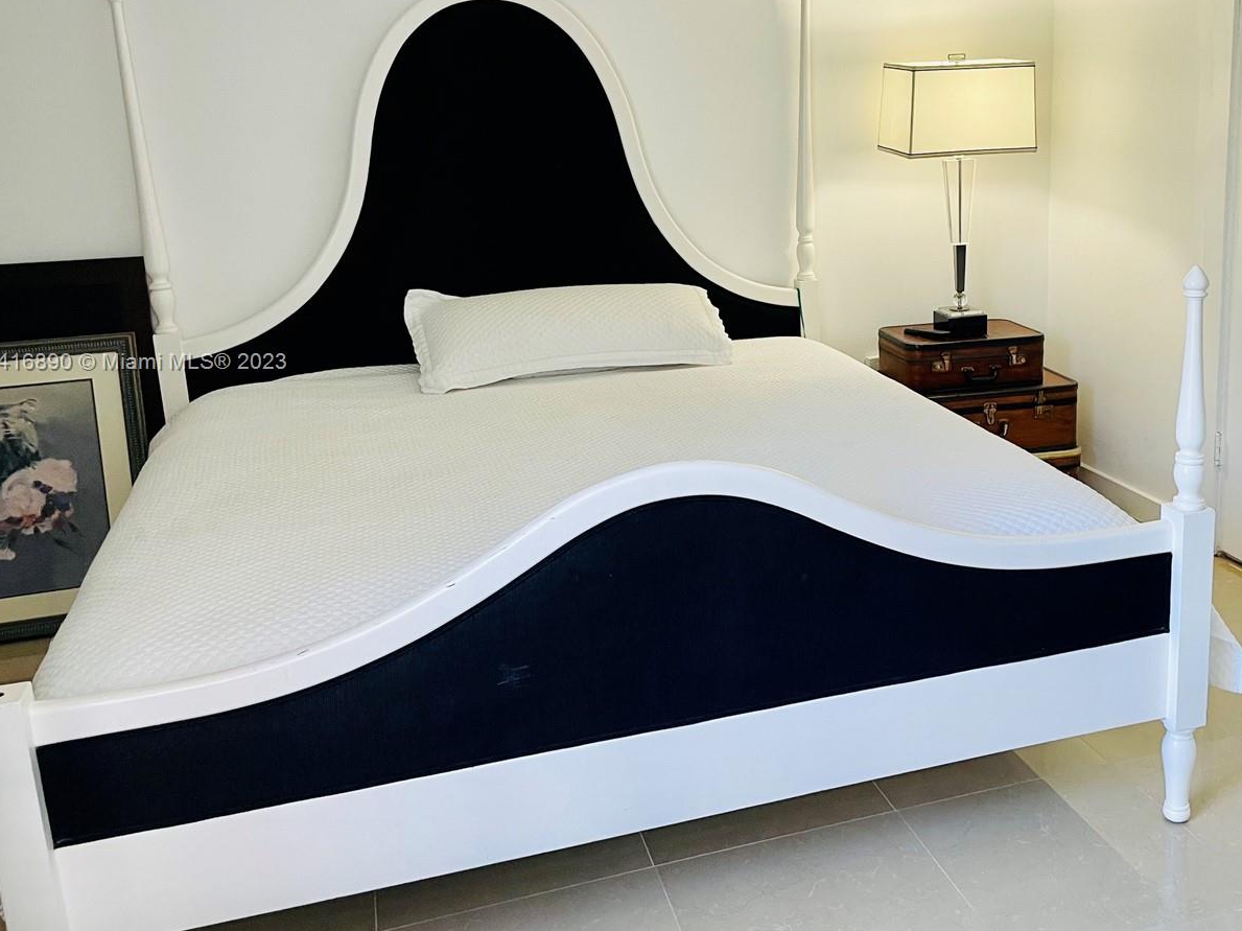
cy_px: 364
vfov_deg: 40.5
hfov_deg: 52.0
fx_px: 1255
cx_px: 789
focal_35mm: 35
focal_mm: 4.2
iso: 80
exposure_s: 1/60
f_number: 1.6
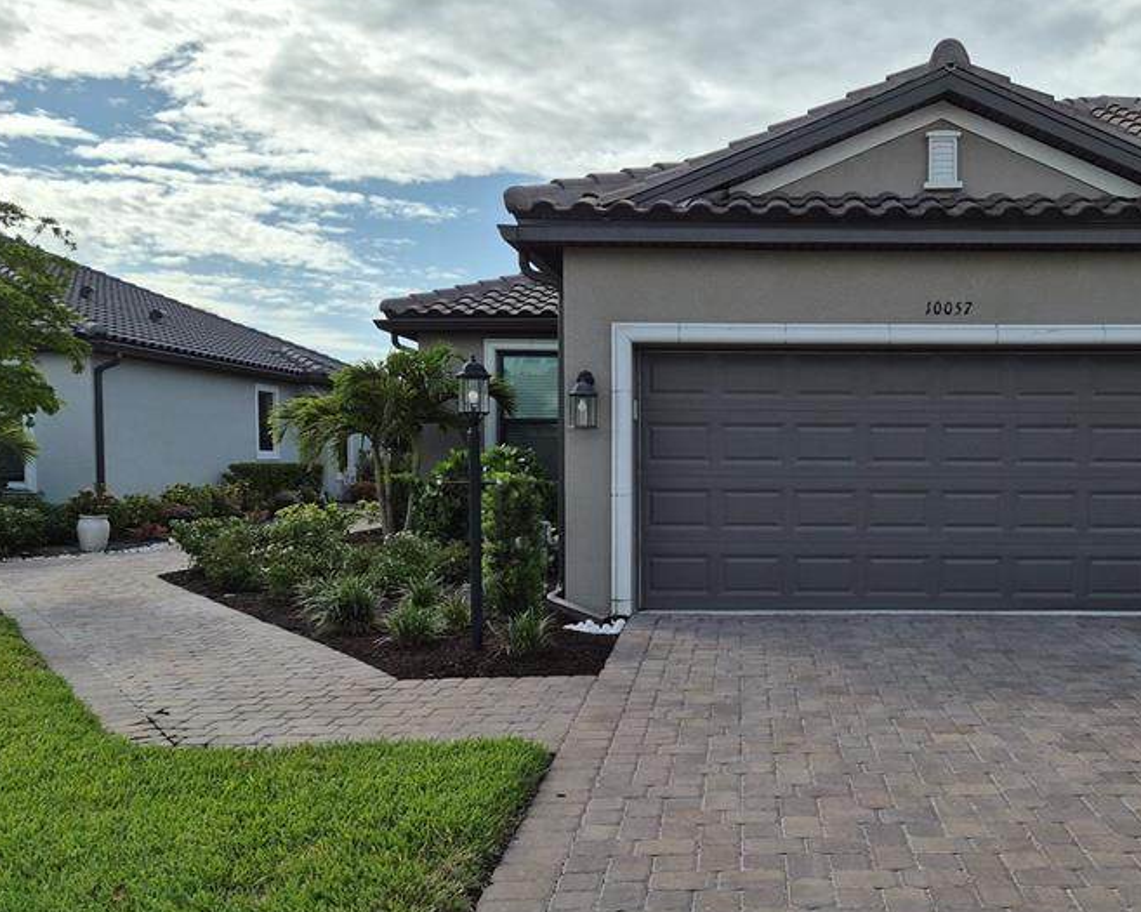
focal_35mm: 35
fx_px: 1181
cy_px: 511
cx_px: 787
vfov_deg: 42.1
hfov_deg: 50.4
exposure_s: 1/6960
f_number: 1.8
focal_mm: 5.4
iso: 80
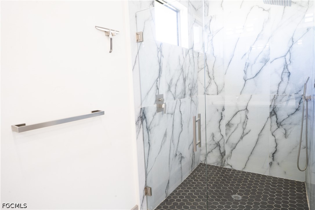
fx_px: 201
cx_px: 158
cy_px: 105
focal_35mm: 23
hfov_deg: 76.1
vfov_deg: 55.1
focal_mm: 23
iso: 100
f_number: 14
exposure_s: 1.3
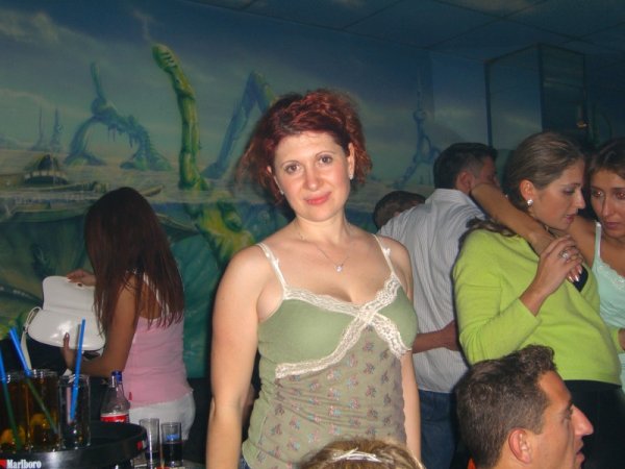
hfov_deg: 41.2
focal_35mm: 46
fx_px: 831
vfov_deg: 31.5
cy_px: 234
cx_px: 312
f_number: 3.1
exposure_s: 1/60
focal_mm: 9.5
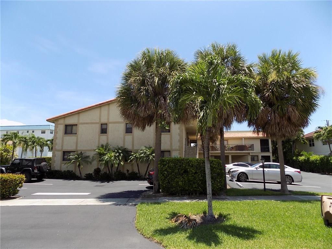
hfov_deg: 73.9
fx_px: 221
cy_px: 124
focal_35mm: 23
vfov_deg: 58.9
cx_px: 166
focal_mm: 4
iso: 80
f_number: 3.1
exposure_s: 1/800
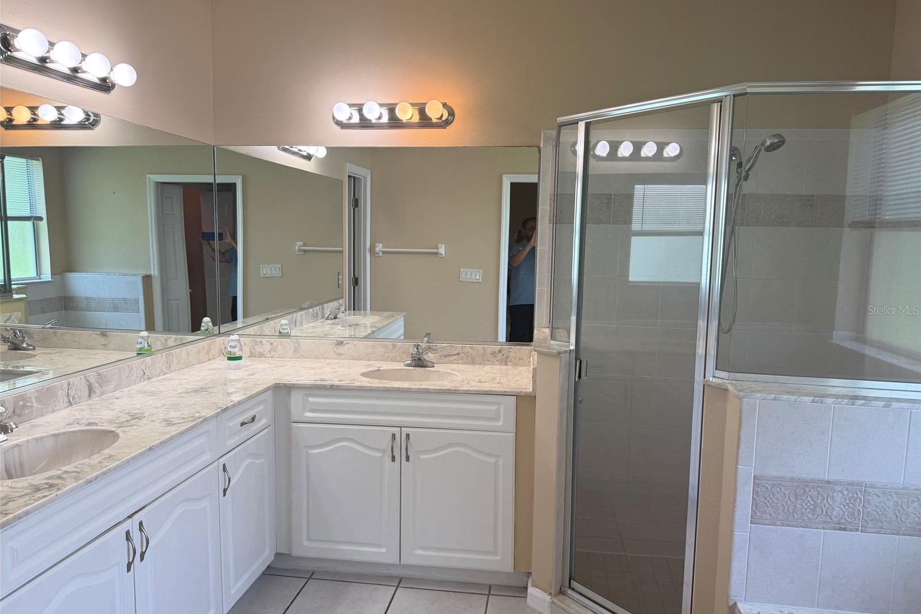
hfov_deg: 71.5
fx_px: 639
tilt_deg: -5.5
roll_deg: +0.3
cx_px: 460
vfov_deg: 51.3
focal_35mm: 25
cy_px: 310
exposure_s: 1/326
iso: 100
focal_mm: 6.76
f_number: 1.78
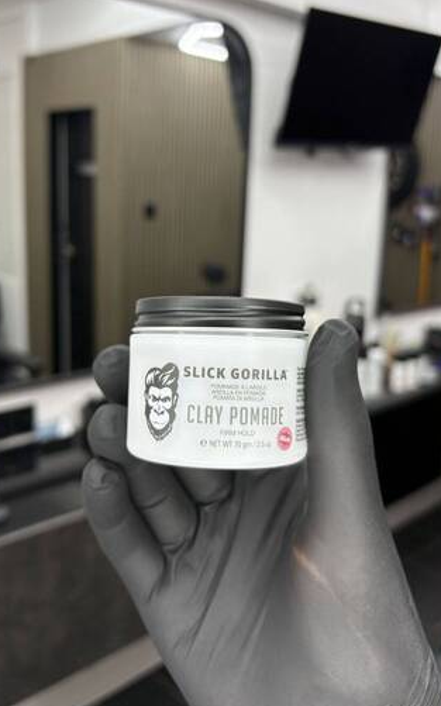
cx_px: 209
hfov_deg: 38.3
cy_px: 304
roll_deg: -1.9
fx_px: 635
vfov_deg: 57.9
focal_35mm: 33
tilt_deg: -9.8
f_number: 1.6
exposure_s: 1/140
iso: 32
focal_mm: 5.96
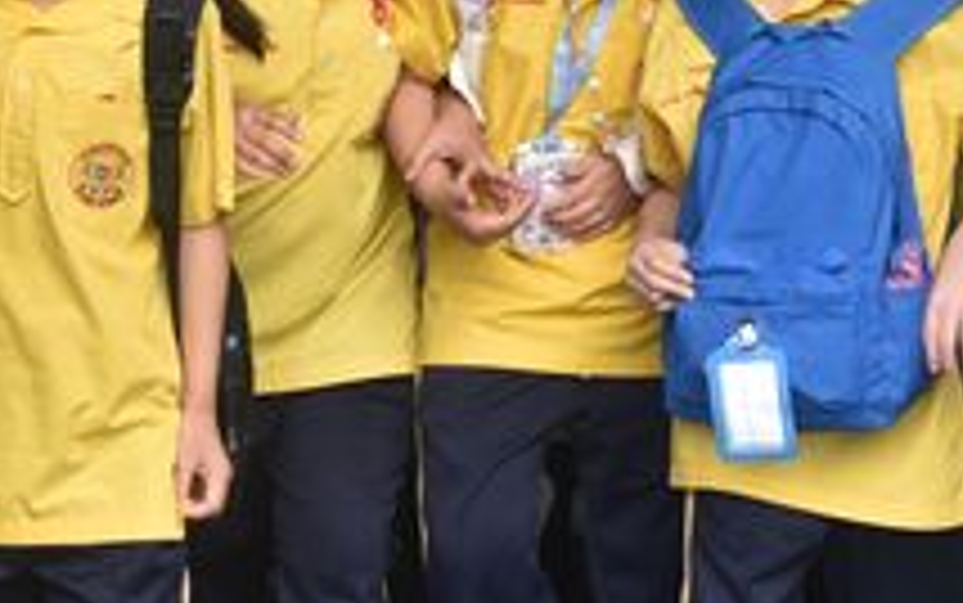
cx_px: 230
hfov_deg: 15.2
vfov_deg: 9.4
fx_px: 3597
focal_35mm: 137
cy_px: -184
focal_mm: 48
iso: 400
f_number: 4
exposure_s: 1/320
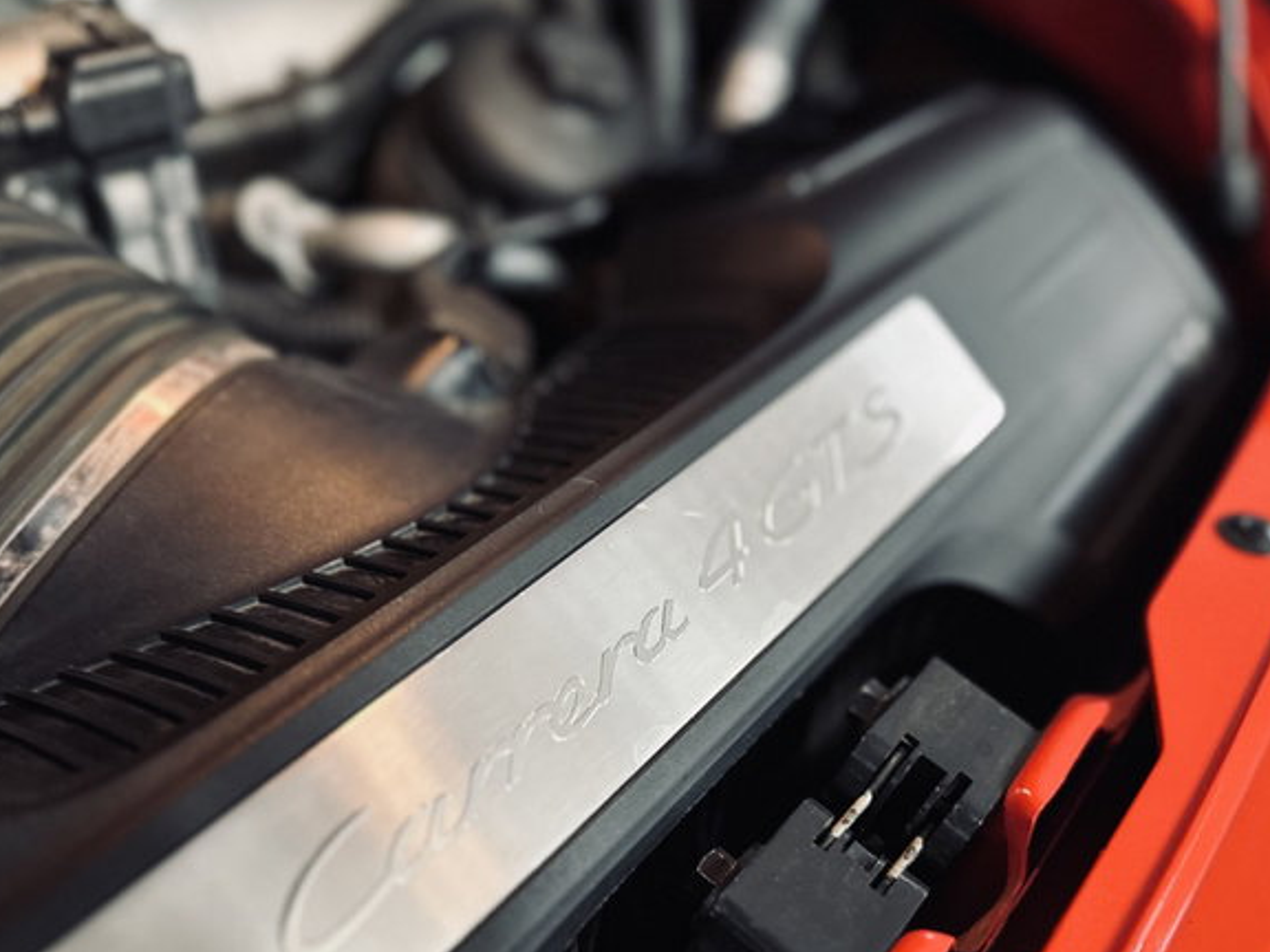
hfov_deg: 56.8
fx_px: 1174
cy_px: 604
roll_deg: -1.4
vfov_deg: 43.8
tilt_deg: -39.9
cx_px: 620
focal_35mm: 32
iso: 640
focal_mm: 6.86
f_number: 1.78
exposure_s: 1/50
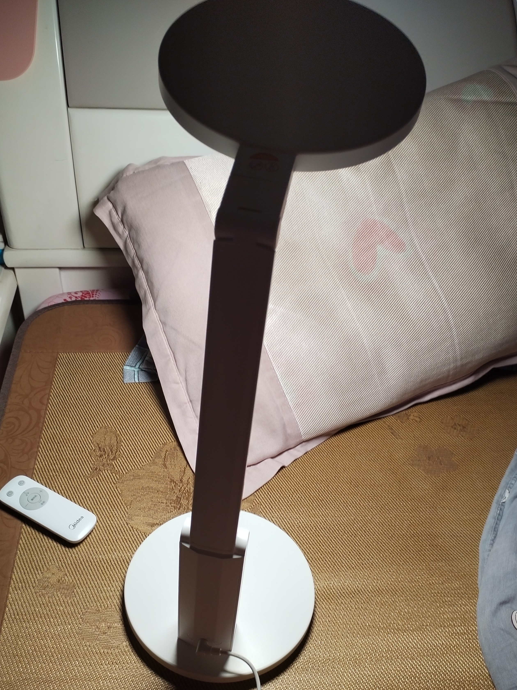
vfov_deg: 58.0
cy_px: 403
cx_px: 255
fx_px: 617
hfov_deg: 45.4
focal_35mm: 31
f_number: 1.8
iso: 224
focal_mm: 4.75
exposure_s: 1/50
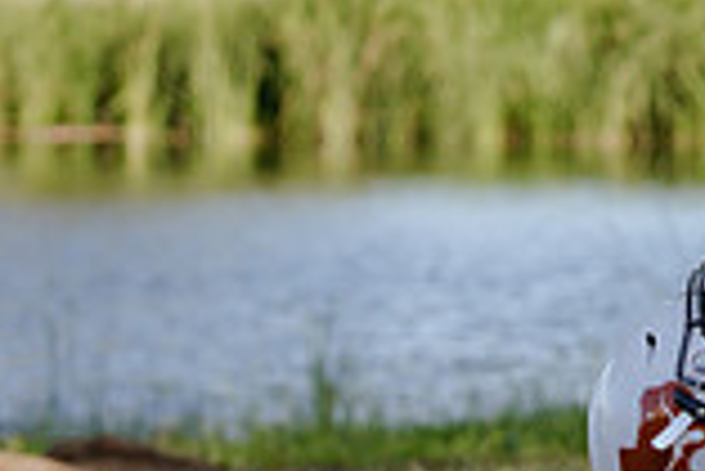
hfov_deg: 7.8
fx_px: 5077
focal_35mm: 259
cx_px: 1033
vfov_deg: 5.3
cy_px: 114
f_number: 3.5
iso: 100
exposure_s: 1/320
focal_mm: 70
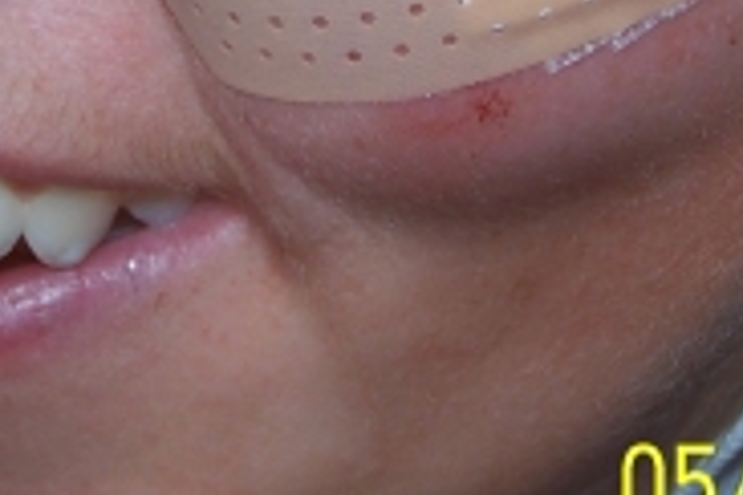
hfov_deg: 8.9
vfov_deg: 5.9
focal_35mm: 229
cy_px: -203
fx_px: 4726
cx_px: 45
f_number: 3.2
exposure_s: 1/2
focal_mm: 11.1
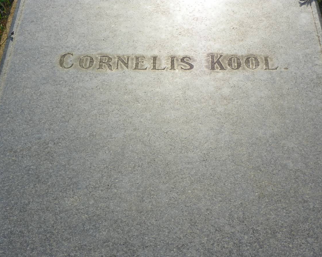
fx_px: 781
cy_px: 128
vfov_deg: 18.7
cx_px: 163
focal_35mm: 82
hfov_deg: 23.3
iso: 64
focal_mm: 13.8
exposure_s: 1/250
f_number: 5.6
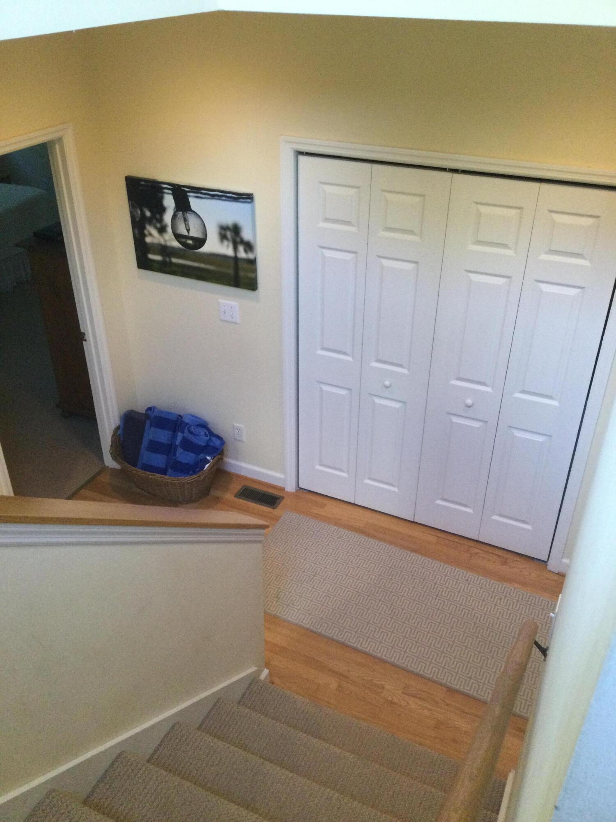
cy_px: 411
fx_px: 736
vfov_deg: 58.4
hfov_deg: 45.4
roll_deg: +1.6
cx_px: 308
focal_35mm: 31
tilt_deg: -33.1
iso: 160
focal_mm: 3.3
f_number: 2.4
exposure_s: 1/30
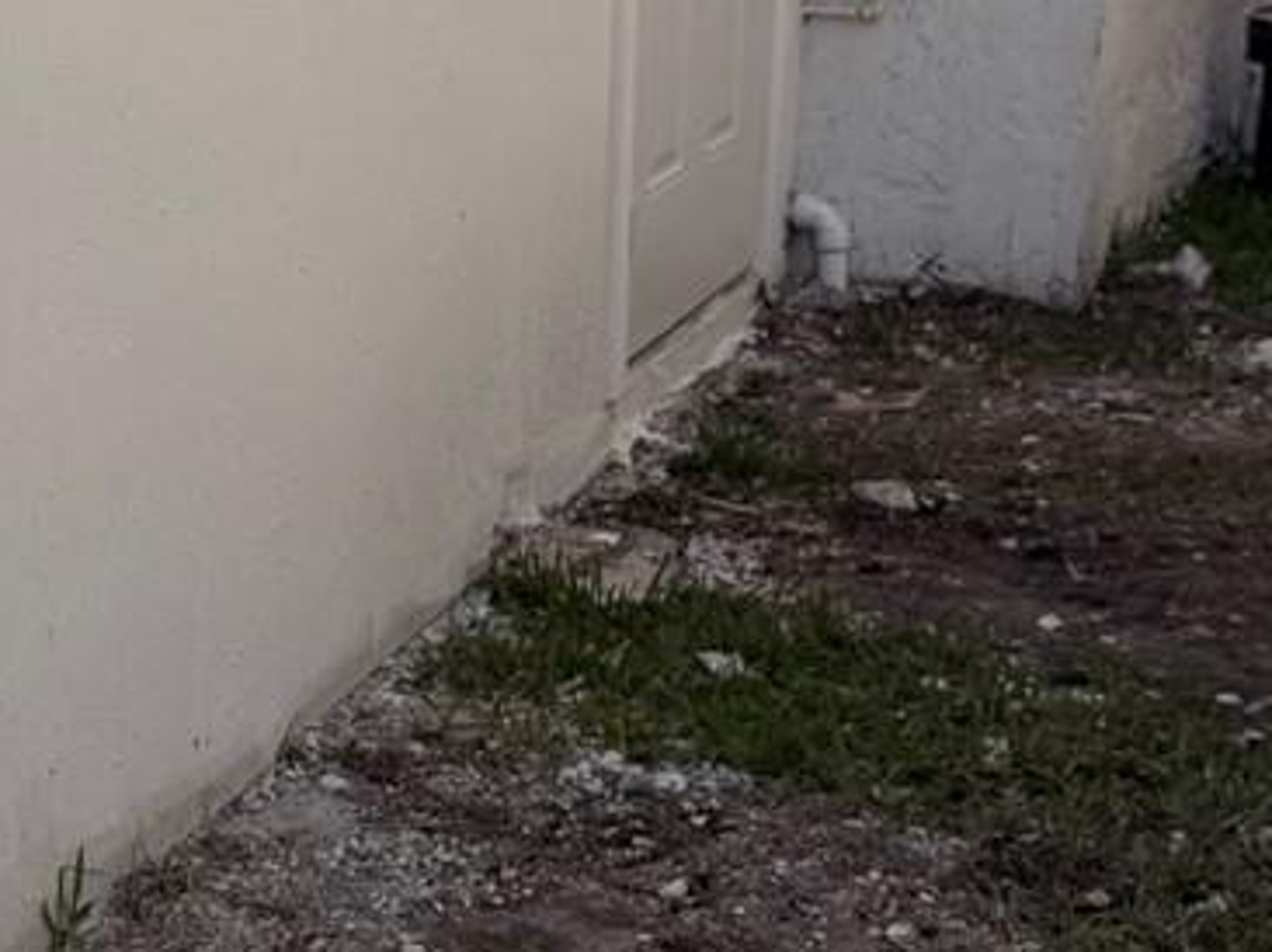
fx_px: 3856
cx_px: 215
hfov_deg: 18.5
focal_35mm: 105
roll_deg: +0.8
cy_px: 612
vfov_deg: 14.1
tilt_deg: -15.7
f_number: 1.78
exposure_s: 1/2169
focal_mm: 6.76
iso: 80
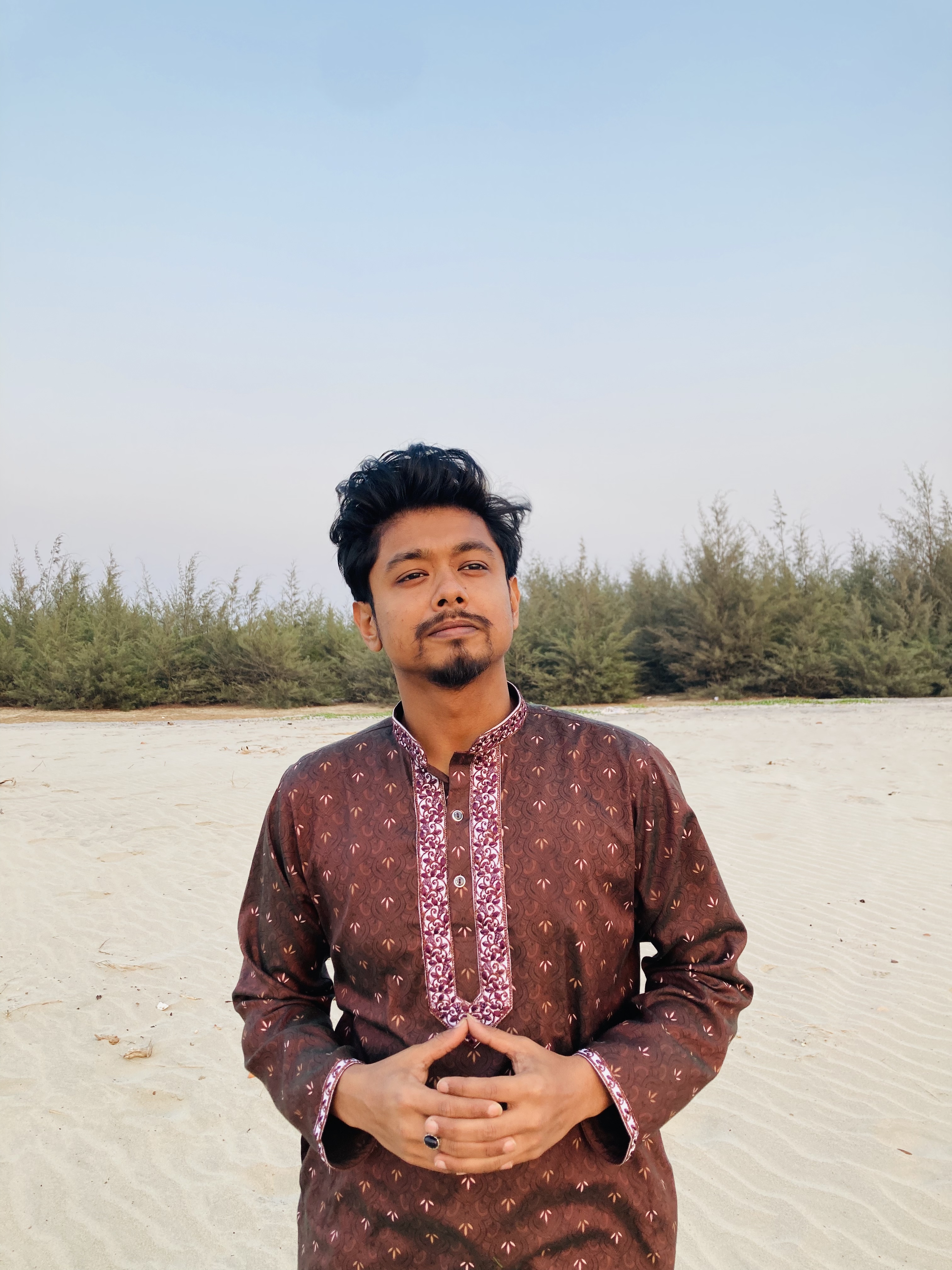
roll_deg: +0.3
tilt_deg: +3.8
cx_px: 476
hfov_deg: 49.7
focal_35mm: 28
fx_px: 1027
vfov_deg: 63.4
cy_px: 635
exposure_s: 1/121
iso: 25
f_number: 1.8
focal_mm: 3.99
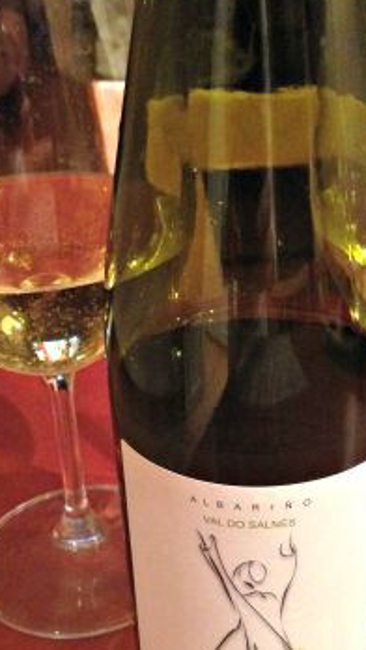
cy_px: 382
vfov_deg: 37.7
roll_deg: +1.6
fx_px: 948
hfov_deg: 21.8
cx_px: 228
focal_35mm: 55
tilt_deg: -31.5
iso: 500
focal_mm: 4.12
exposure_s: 1/15
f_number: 2.4
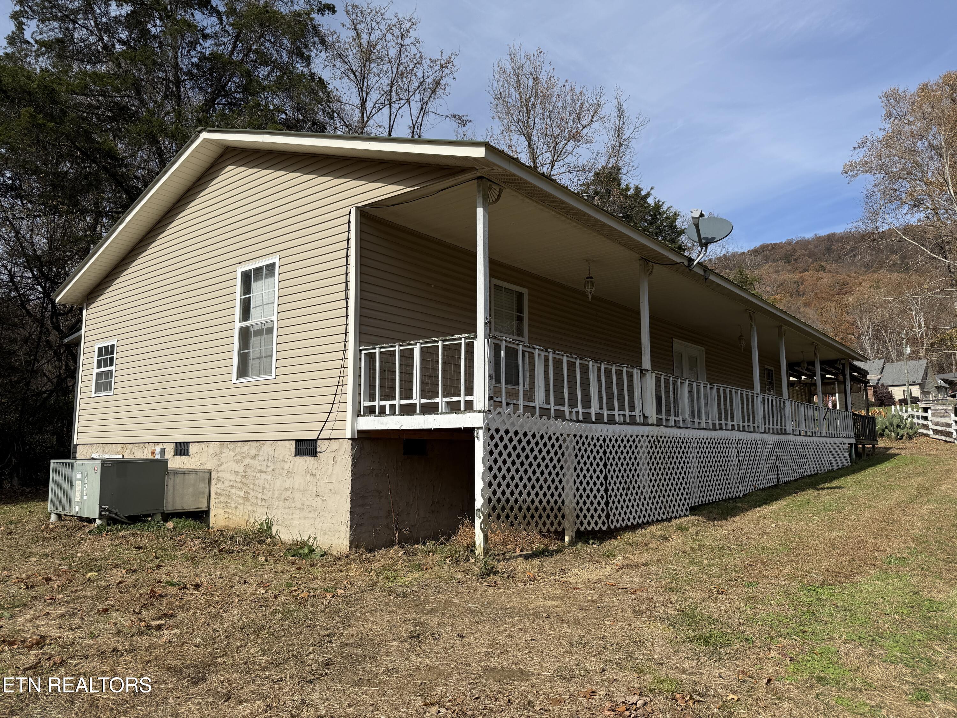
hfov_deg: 71.6
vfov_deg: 56.8
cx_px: 478
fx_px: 664
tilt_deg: +7.7
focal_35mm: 24
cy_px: 359
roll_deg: +0.9
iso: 80
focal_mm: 6.76
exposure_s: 1/5714
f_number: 1.78
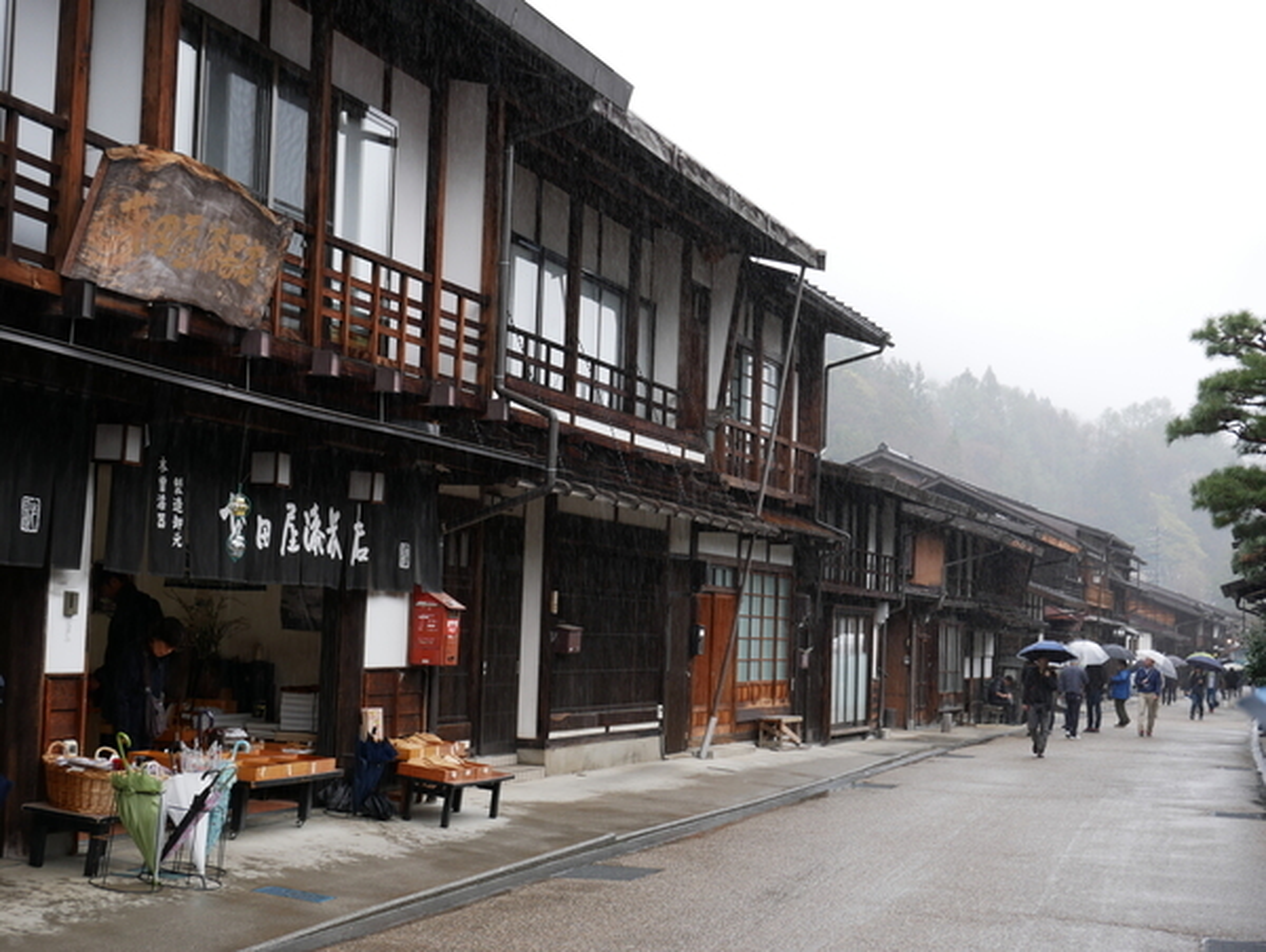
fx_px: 1977
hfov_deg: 35.5
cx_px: 633
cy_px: 476
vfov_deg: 27.1
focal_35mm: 54
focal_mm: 27
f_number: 5.6
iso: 200
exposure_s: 1/125
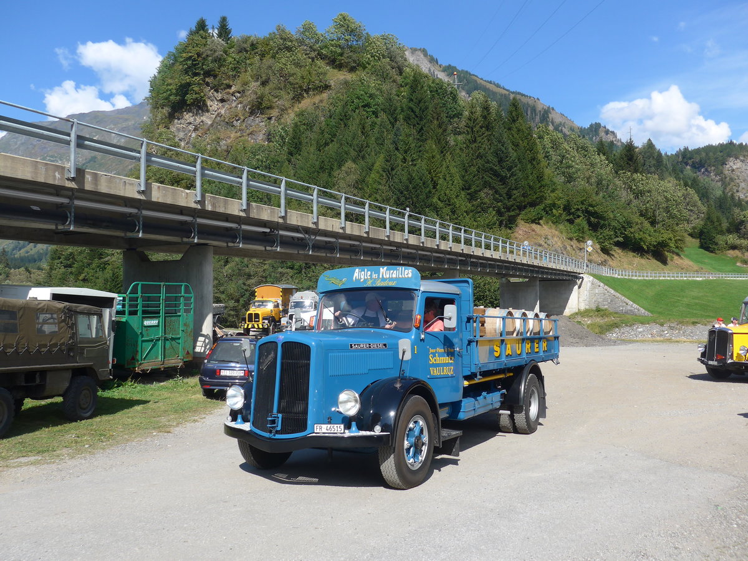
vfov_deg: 48.2
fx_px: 627
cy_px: 280
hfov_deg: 61.7
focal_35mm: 29
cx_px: 374
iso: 80
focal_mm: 6
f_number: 2.8
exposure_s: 1/1300
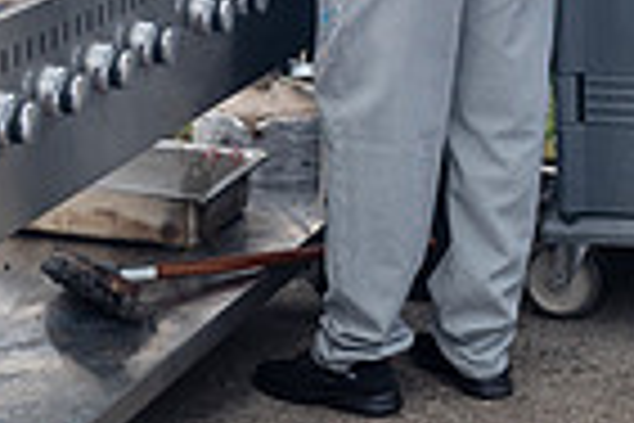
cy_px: -259
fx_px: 2536
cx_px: 193
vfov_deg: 9.2
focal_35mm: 144
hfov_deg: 14.2
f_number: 5.6
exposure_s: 1/320
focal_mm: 35
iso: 200
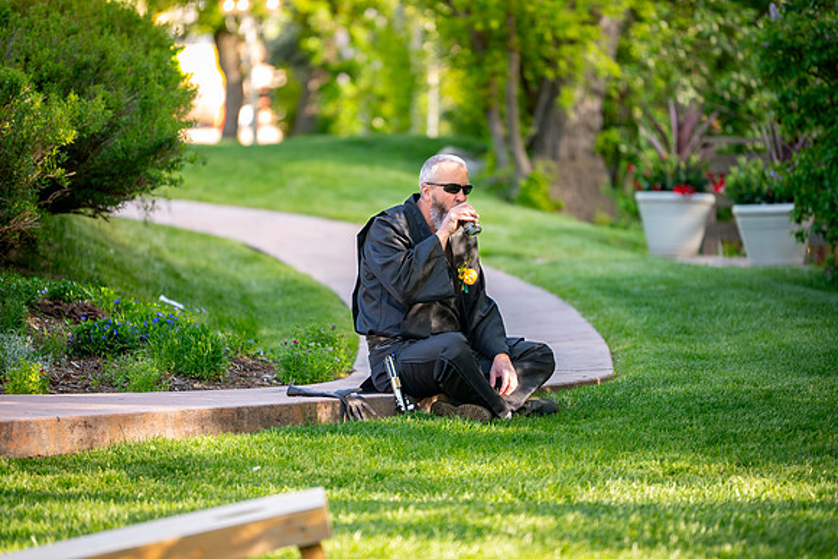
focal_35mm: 215
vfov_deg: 6.4
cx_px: 418
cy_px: 276
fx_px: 5001
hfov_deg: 9.6
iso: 400
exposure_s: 1/250
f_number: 2.8
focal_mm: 200
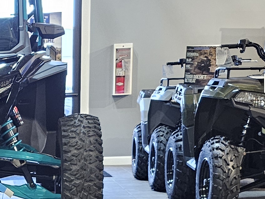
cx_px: -51
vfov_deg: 12.6
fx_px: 834
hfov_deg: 17.2
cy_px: 339
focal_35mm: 109
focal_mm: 6.3
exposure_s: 1/60
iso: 800
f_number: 1.7
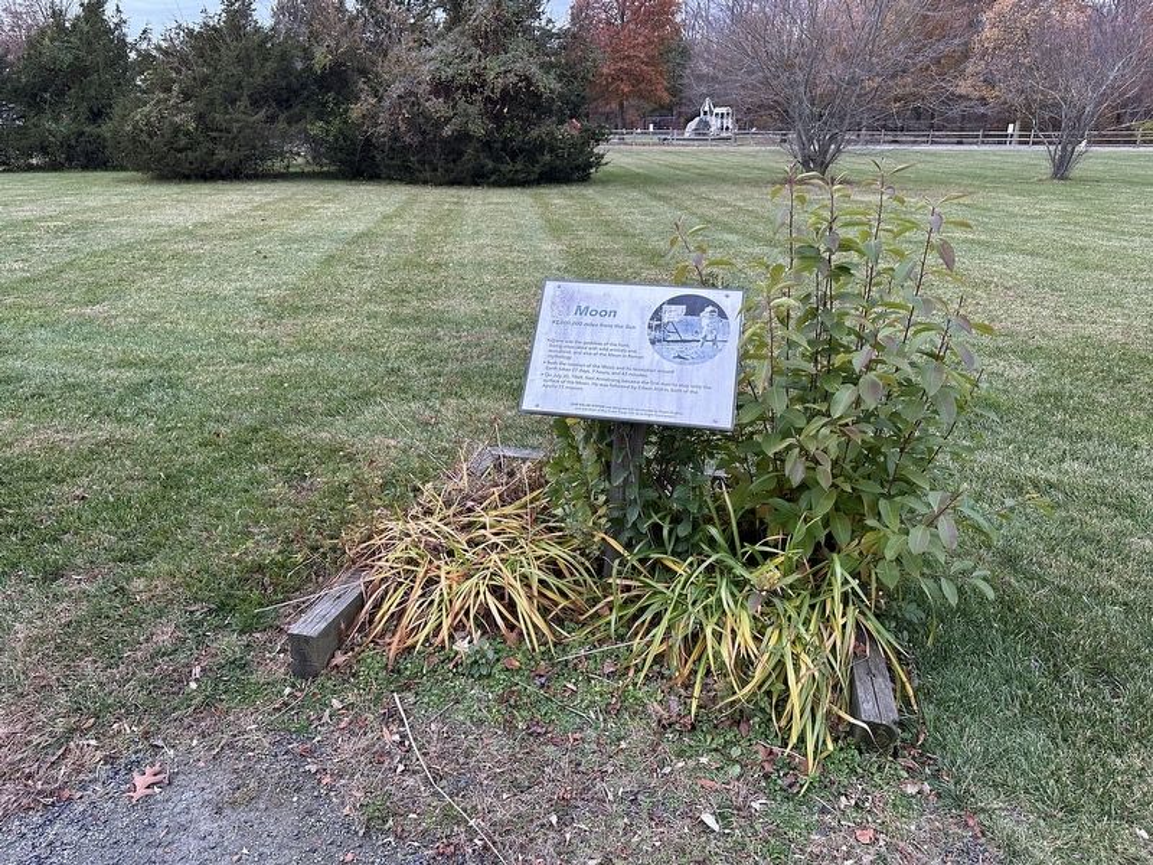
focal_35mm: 24
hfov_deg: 71.6
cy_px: 432
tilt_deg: -18.4
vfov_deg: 56.8
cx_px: 576
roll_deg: -1.2
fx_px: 799
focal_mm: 6.86
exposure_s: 1/121
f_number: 1.78
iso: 200
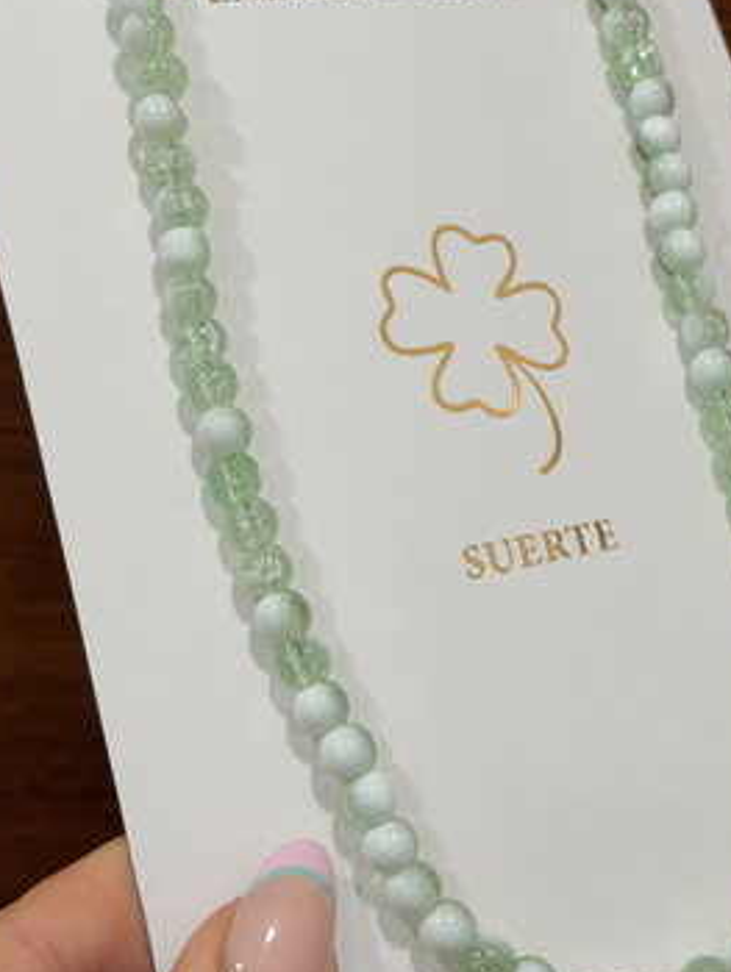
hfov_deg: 20.2
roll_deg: -0.9
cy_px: 371
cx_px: 436
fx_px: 2053
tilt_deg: -10.8
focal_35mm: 73
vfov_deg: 26.6
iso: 100
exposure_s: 1/100
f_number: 1.78
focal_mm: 6.76
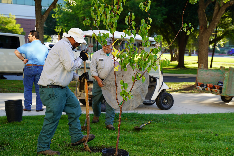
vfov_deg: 19.5
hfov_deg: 28.8
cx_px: 117
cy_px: 78
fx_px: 455
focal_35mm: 70
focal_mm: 70
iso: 100
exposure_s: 1/100
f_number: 5
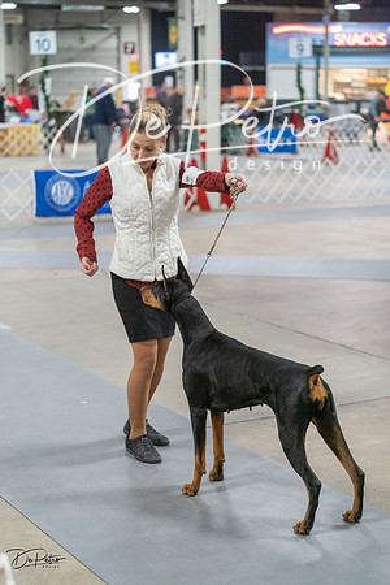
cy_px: 292
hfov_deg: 19.5
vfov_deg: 28.8
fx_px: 1137
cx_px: 195
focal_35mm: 70
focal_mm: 70
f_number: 2.8
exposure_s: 1/320
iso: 6400
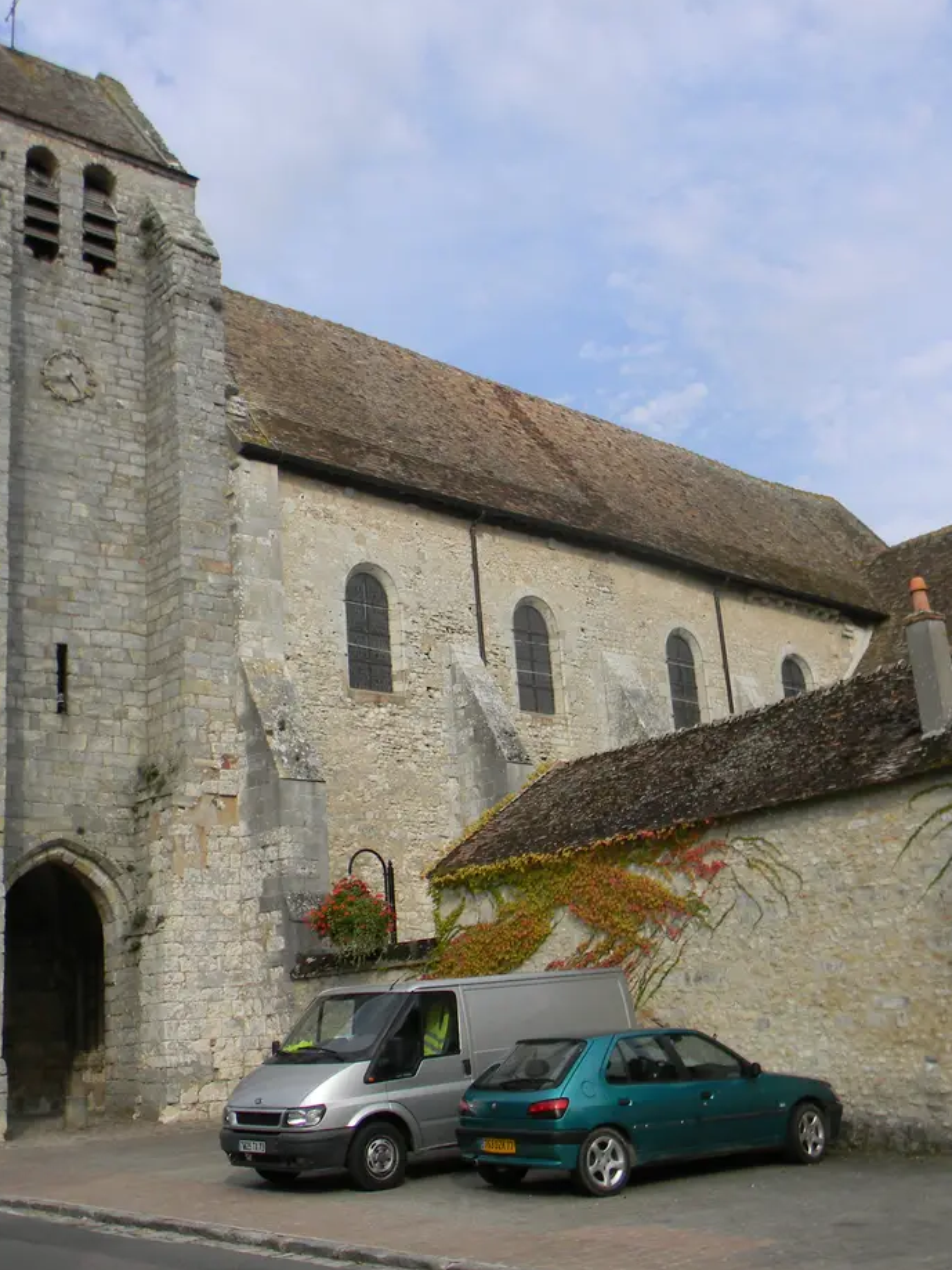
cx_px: 410
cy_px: 625
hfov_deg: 36.7
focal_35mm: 39
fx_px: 1430
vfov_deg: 47.9
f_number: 3.5
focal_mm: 5
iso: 80
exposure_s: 1/790
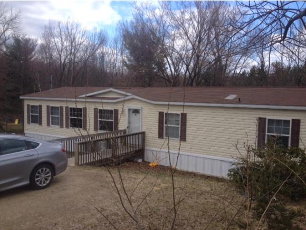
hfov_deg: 52.6
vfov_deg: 40.8
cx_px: 153
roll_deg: -1.9
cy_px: 115
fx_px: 310
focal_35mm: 35
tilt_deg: -5.4
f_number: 2.4
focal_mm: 4.28
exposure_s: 1/767
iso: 50
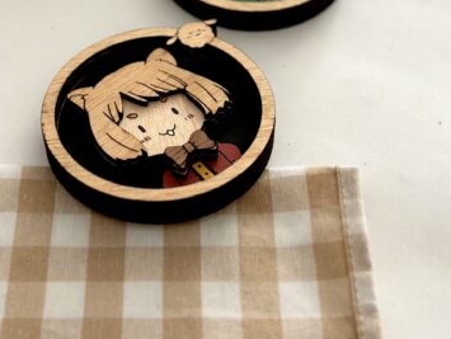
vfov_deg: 20.2
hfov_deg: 27.0
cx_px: 206
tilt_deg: -47.9
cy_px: 54
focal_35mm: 72
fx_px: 939
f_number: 1.78
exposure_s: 1/40
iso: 500
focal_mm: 6.86
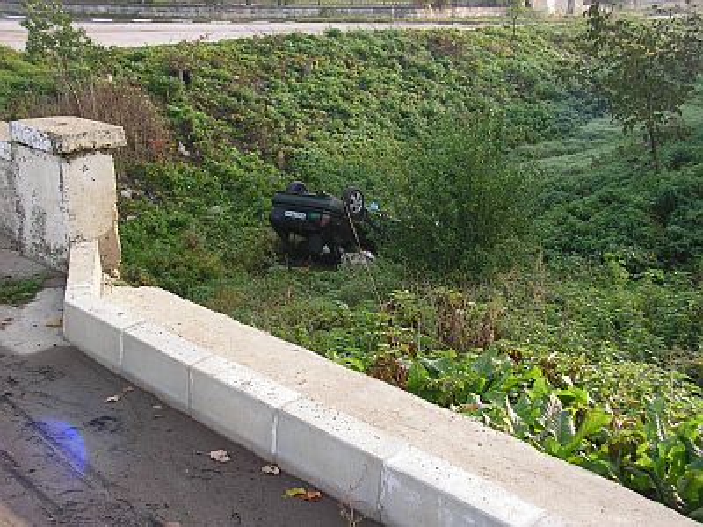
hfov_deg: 41.2
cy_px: 264
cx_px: 352
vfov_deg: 31.5
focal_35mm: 46
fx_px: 934
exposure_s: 1/200
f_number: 3.2
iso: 64
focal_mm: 7.8
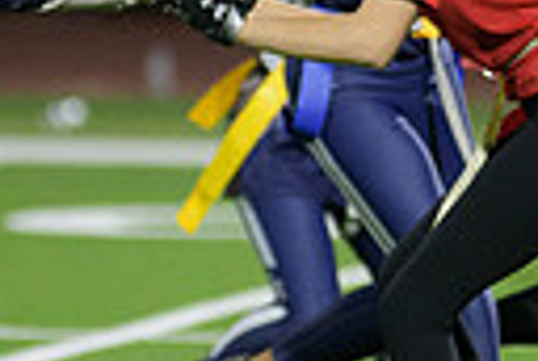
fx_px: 13541
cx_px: 387
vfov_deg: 1.5
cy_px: 44
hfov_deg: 2.3
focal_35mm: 904
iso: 3200
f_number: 2.8
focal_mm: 200
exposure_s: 1/640
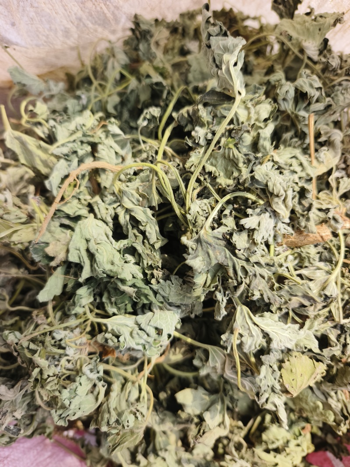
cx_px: 175
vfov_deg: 73.9
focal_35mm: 23
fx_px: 310
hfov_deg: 58.9
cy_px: 234
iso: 79
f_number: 1.75
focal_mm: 5.5
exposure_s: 1/622
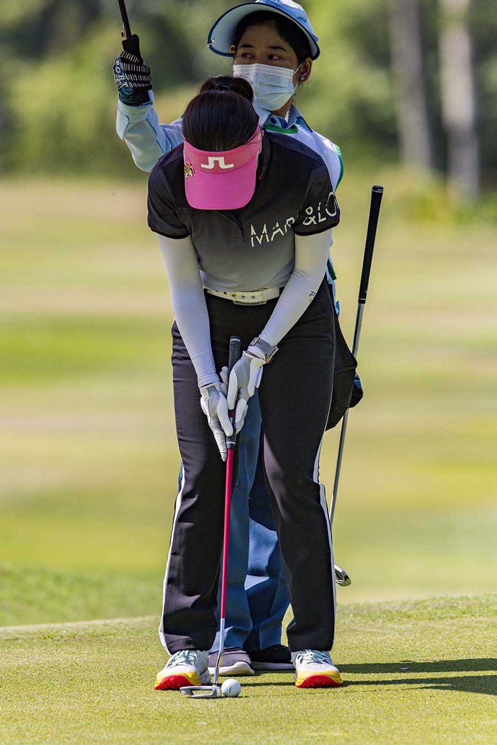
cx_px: 243
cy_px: 368
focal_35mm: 674
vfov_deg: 3.1
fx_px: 13956
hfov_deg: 2.0
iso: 720
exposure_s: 1/2500
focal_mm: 650
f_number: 8
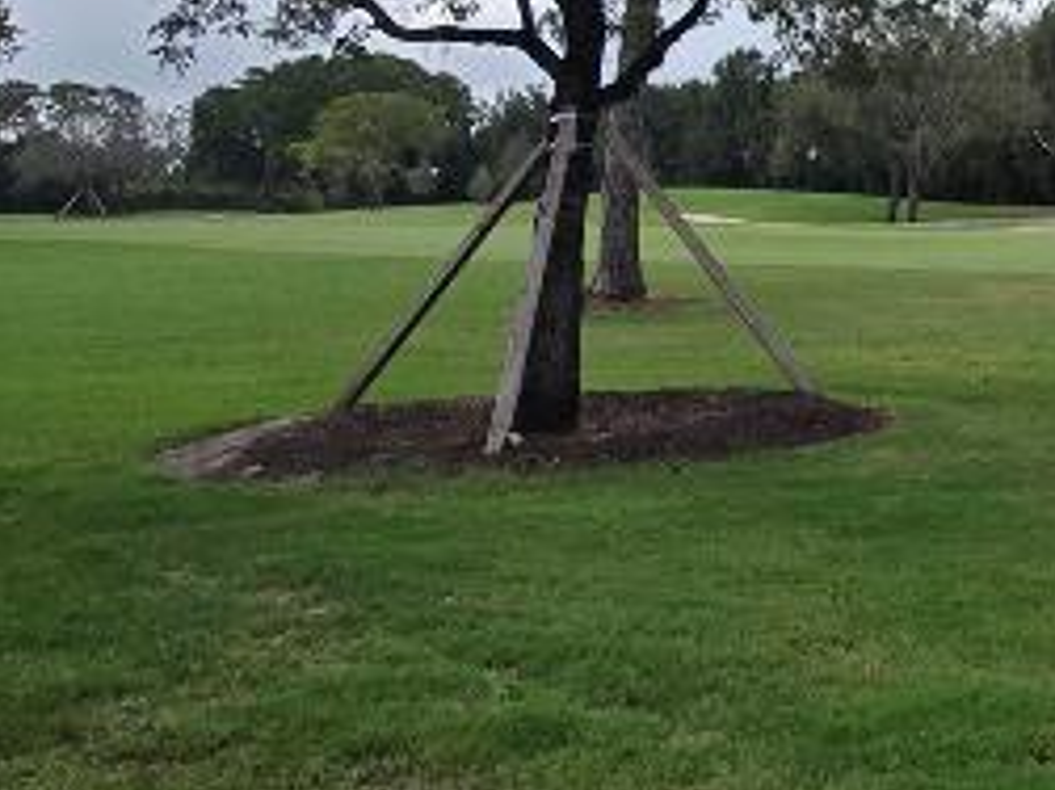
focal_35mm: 53
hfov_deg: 29.8
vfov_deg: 25.5
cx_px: 1332
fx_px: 1615
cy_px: -76
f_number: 2.2
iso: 50
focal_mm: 2.2
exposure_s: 1/3117
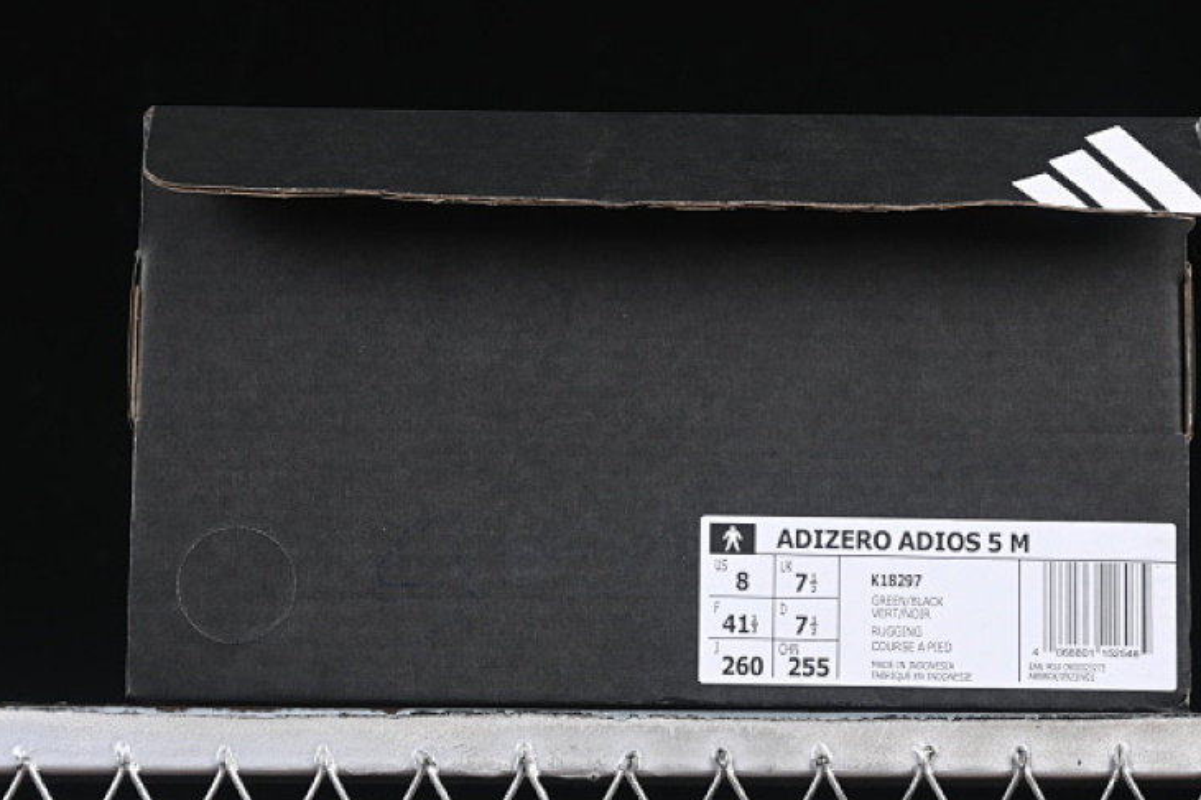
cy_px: 342
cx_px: 670
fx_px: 3701
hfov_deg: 18.4
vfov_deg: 12.3
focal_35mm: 111
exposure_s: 1/60
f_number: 6.3
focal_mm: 50
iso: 160
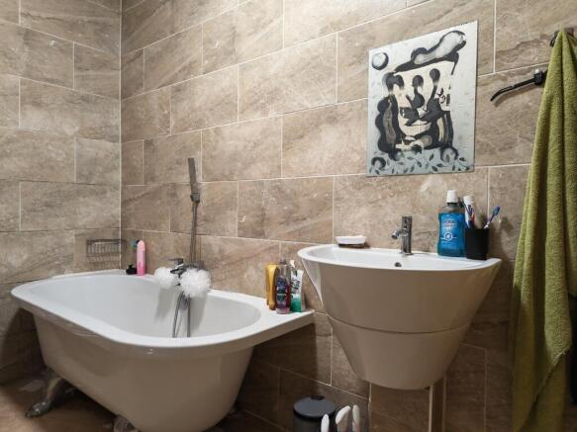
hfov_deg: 73.9
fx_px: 383
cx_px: 288
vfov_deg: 58.9
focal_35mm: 23
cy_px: 216
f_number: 1.6
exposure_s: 1/50
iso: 320
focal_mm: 5.4
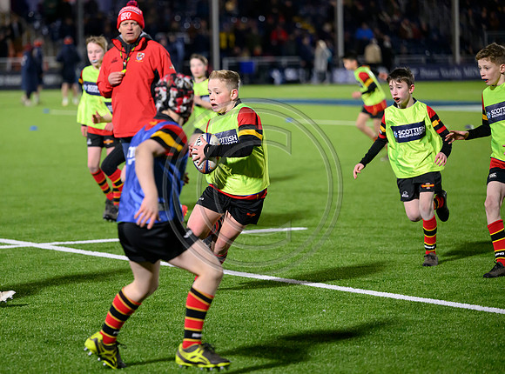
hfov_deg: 12.7
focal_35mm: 156
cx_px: 223
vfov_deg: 9.4
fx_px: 2268
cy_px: 186
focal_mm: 145
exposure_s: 1/1600
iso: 6400
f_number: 3.2
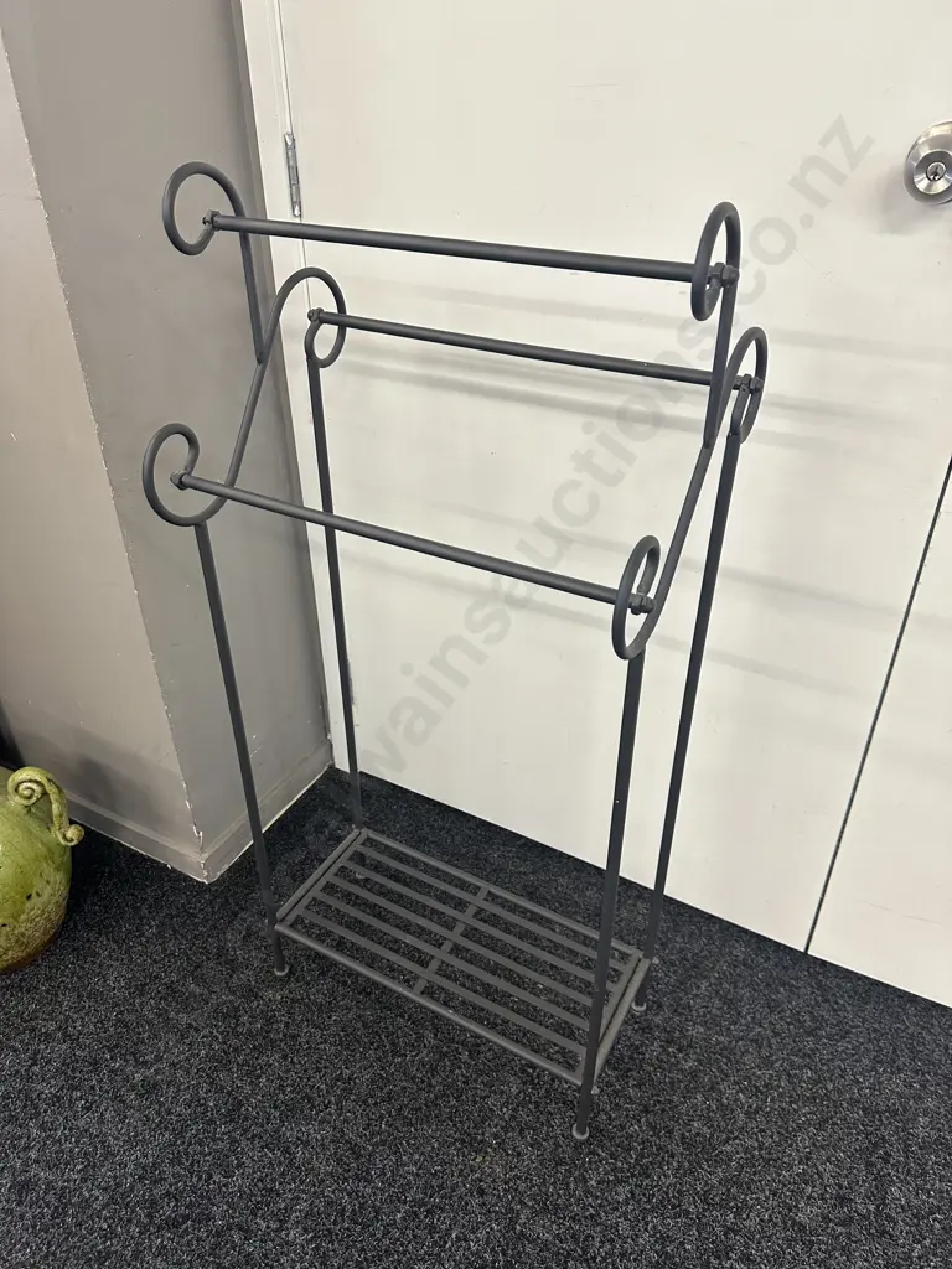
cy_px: 634
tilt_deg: -32.9
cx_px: 476
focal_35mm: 24
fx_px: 880
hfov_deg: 56.8
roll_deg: +0.6
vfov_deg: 71.6
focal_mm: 6.86
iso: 200
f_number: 1.78
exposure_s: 1/100
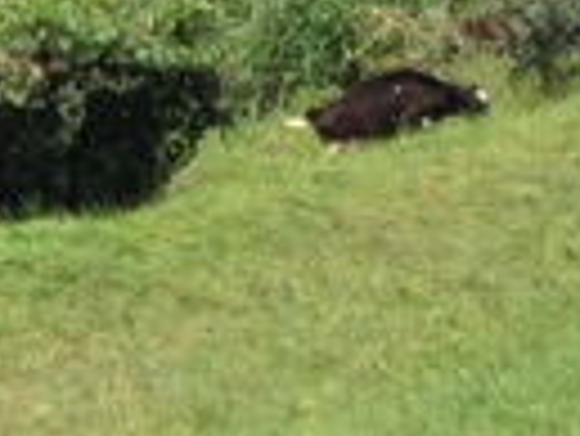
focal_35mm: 174
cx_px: -153
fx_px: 2918
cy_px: -423
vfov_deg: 8.2
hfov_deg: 11.1
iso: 50
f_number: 2.4
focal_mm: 4.28
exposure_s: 1/1227
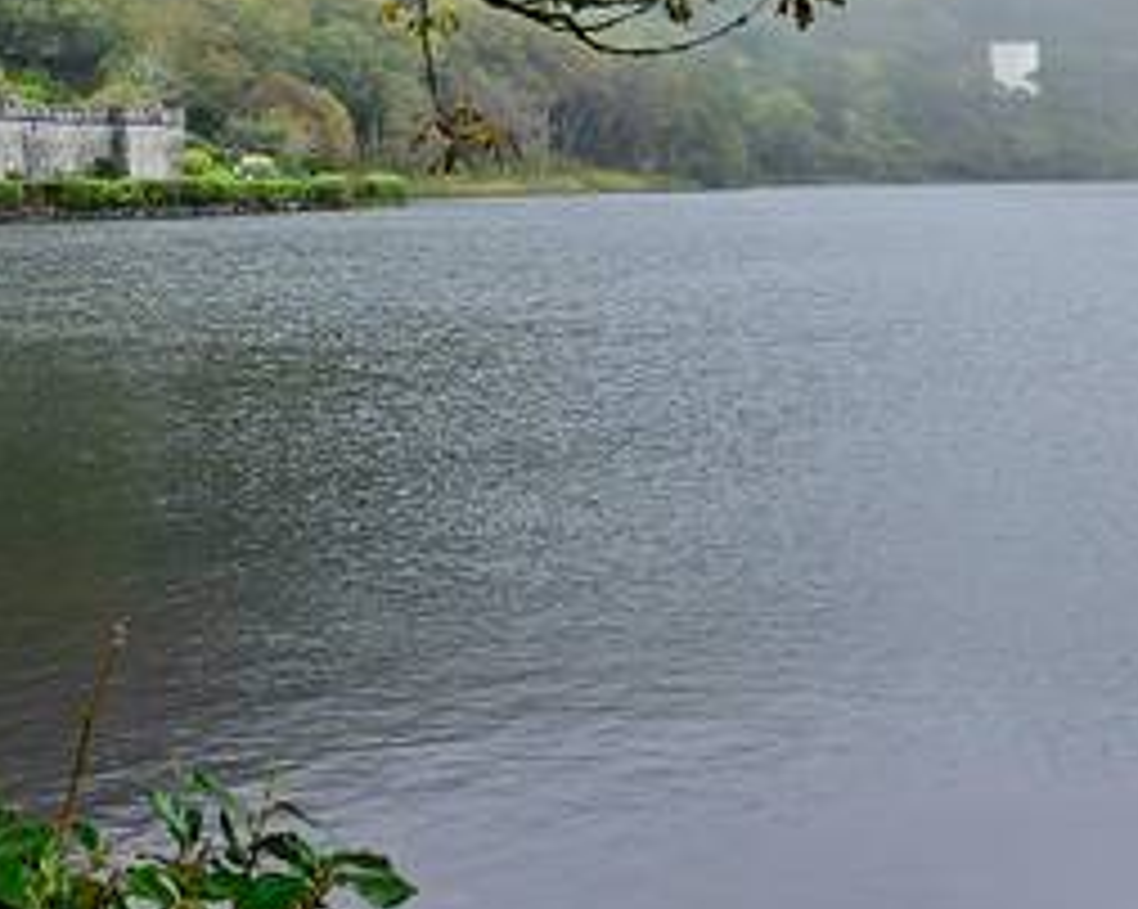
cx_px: 130
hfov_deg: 28.5
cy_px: 63
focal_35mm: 64
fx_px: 2154
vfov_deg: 23.1
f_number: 1.8
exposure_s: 1/370
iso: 50
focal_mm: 5.4
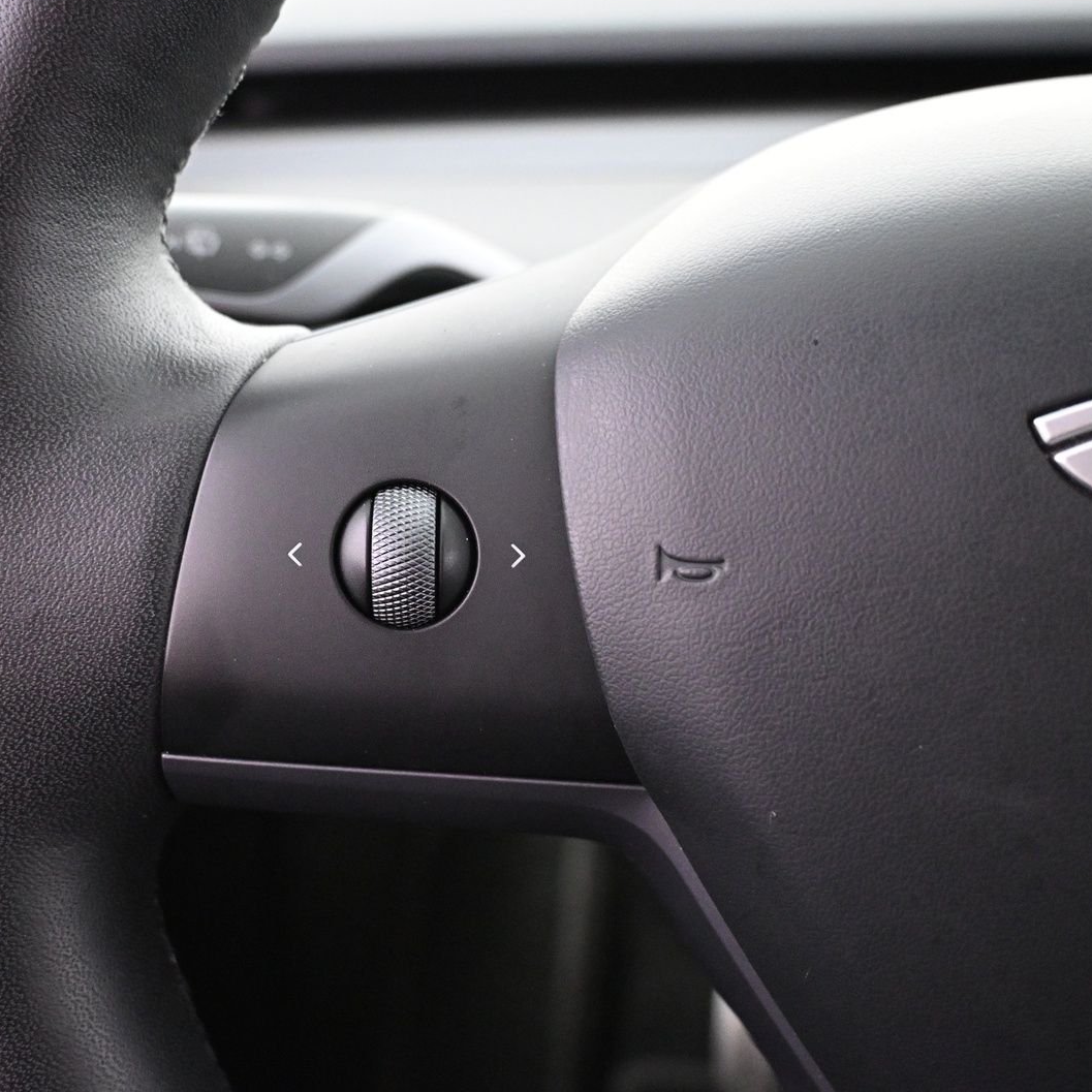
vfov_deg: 38.4
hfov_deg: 38.1
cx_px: 405
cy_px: 542
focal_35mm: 44
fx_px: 1570
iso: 4000
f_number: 4
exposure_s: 1/25
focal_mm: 22.5
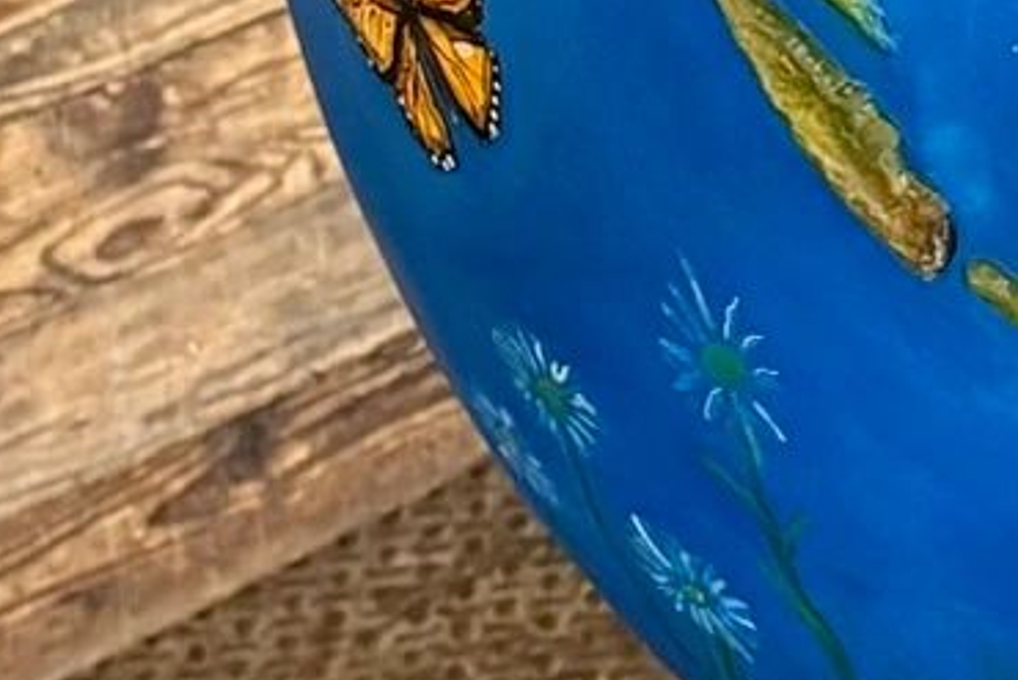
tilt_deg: -25.0
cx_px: 1681
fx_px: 3904
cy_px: 347
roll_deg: +0.4
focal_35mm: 138
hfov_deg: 13.7
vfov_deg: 9.9
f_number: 1.78
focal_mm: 6.76
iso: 800
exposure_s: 1/40
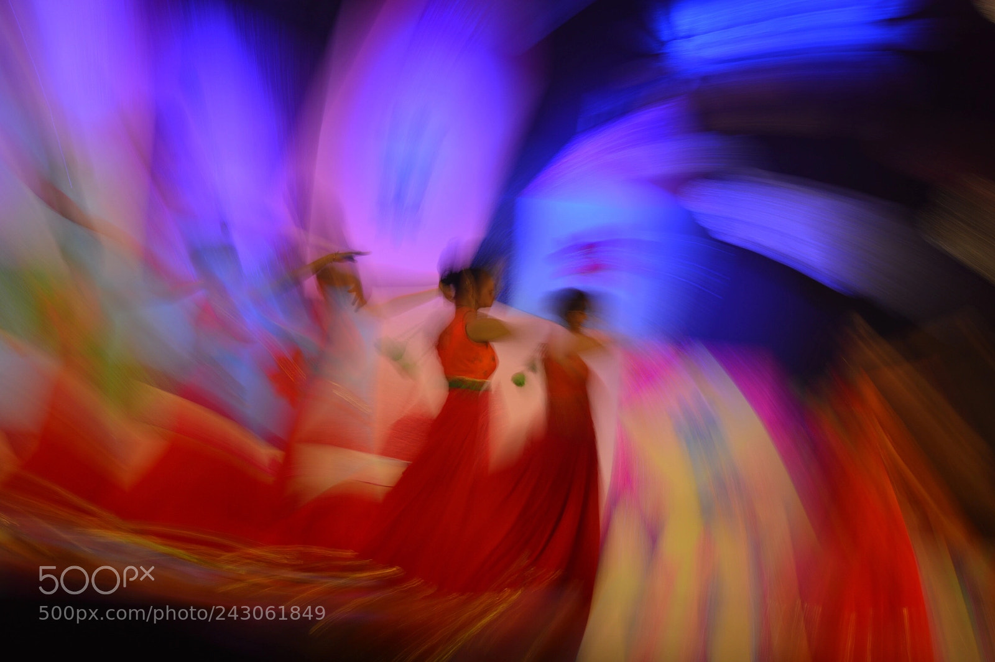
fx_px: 2278
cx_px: 498
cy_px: 331
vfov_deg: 16.5
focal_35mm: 82
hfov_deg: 24.6
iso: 100
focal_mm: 55
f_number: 11
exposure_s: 1/8
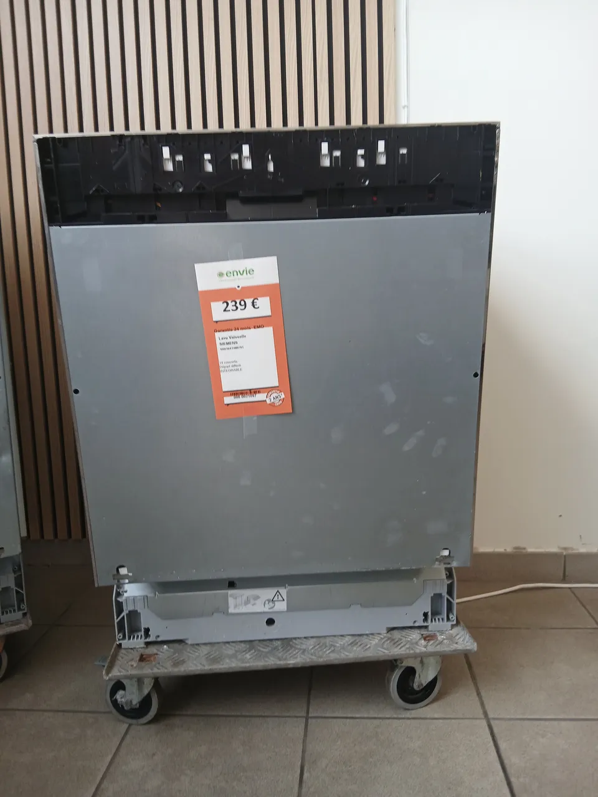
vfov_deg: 67.3
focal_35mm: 26
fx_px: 599
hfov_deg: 53.1
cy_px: 398
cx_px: 299
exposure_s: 1/50
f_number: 1.8
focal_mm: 3.98
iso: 64
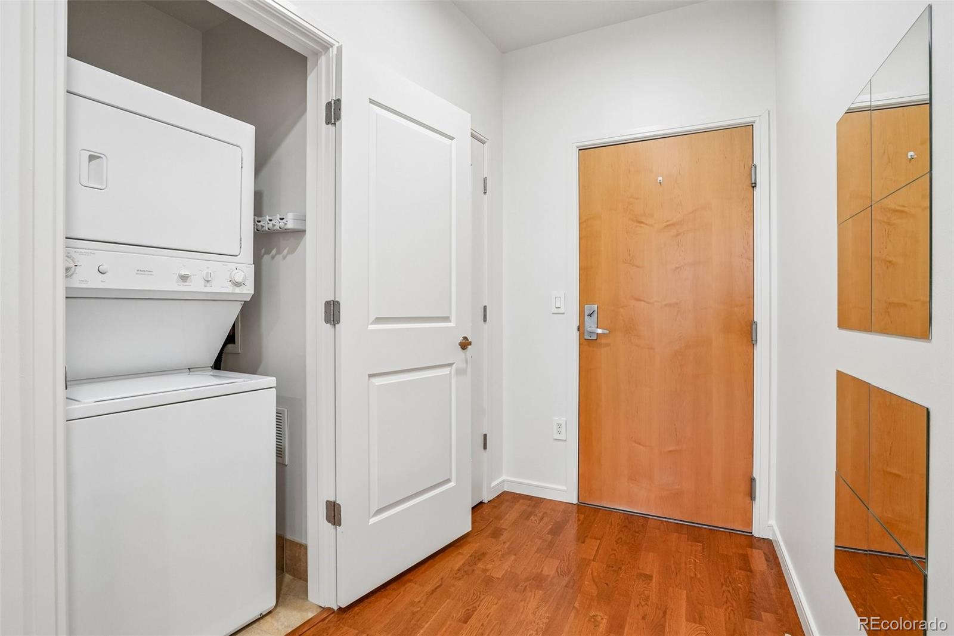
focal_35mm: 16
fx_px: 437
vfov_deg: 72.0
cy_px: 318
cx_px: 477
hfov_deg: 95.0
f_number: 8
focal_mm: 11
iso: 500
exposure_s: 1/20
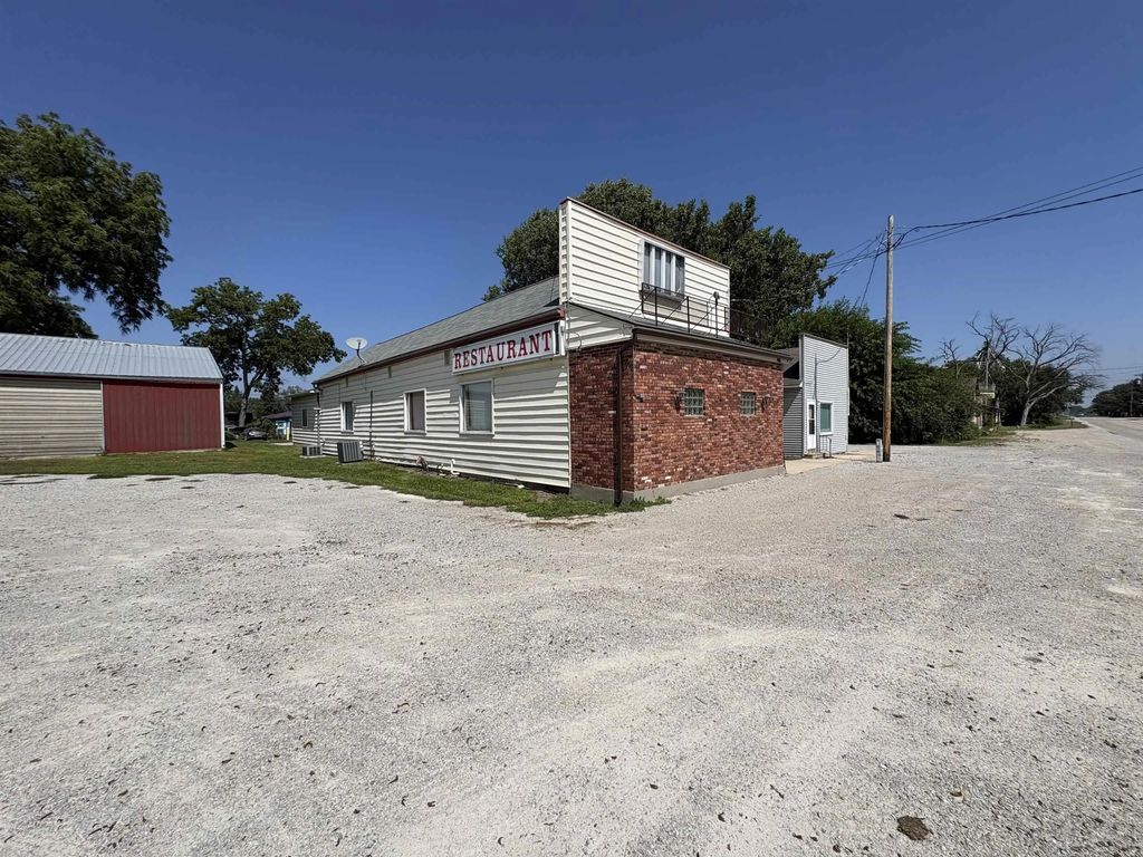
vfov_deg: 85.7
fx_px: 462
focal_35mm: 14
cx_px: 572
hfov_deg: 102.1
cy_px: 428
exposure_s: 1/4132
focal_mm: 2.22
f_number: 2.2
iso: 50
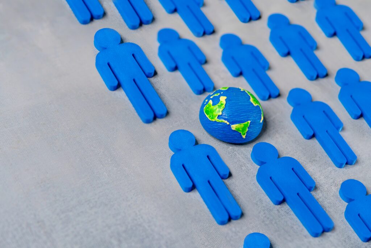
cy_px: 124
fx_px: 464
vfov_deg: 29.9
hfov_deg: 43.6
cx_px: 186
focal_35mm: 45
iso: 100
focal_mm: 30
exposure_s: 1/200
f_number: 2.8
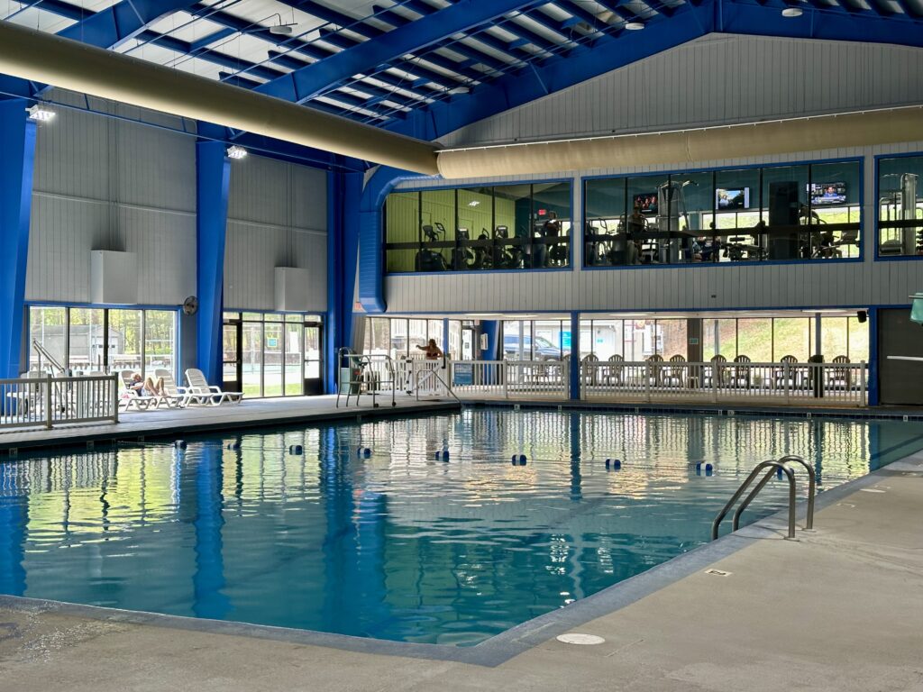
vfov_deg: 30.3
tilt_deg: -0.2
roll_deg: +0.3
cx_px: 462
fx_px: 1280
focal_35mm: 48
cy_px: 346
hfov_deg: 39.7
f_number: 1.78
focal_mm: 6.86
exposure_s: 1/120
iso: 80
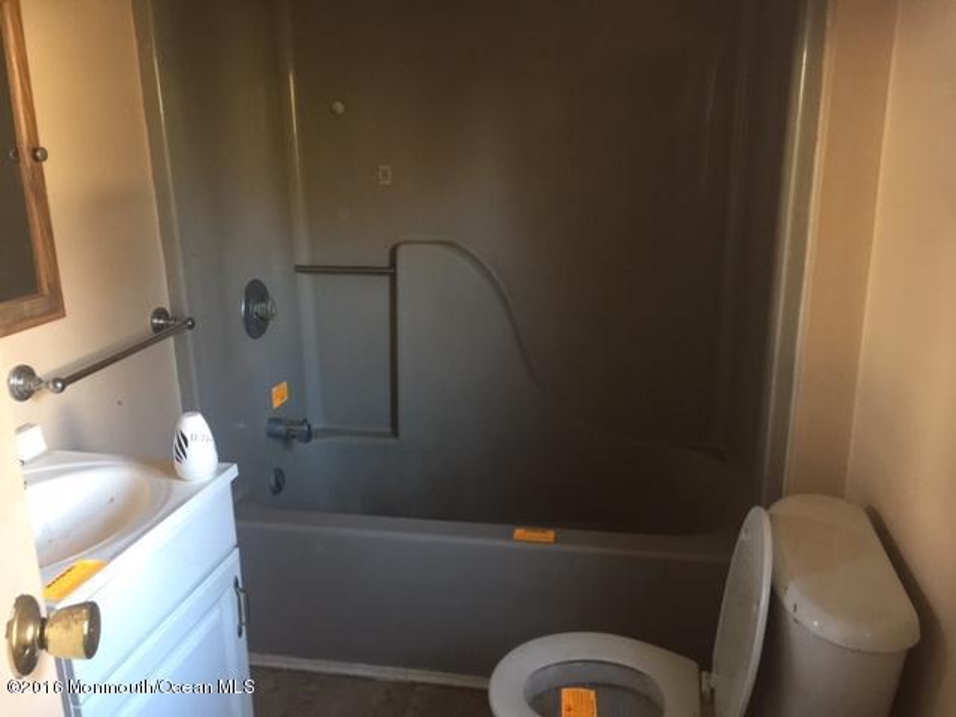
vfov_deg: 48.2
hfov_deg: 61.7
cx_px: 478
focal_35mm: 29
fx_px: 801
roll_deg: -0.2
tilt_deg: -16.0
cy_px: 358
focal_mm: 4.15
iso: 100
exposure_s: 1/10
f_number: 2.2
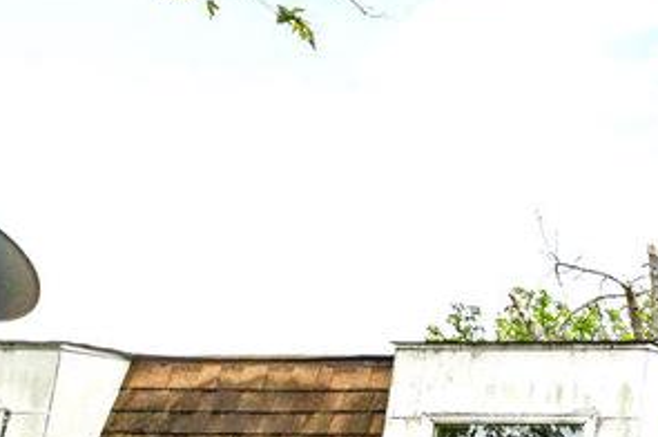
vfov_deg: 13.5
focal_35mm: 88
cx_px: 1577
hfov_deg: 14.7
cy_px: 843
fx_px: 1607
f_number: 8
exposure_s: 1/125
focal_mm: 18
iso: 100
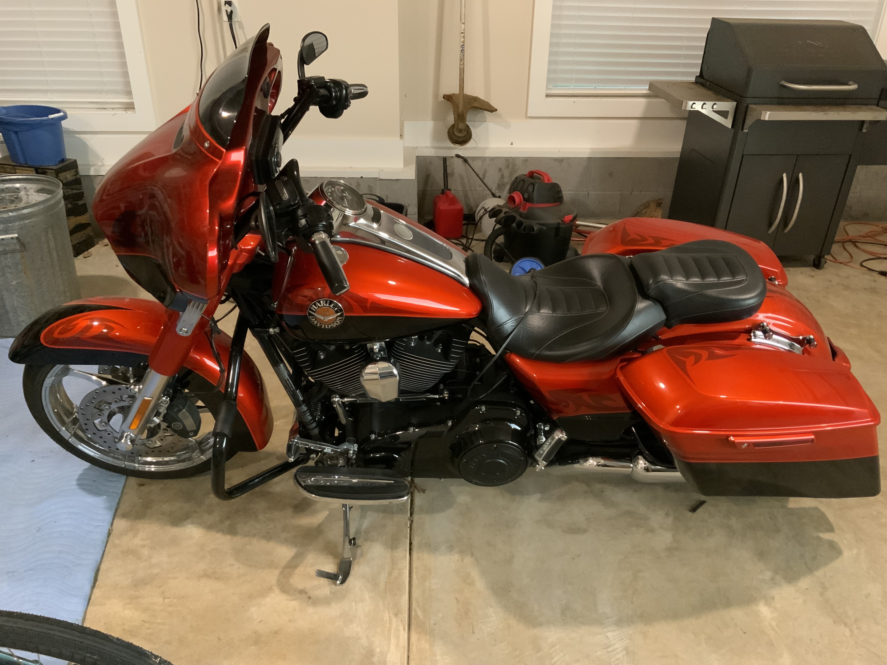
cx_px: 444
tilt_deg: -30.3
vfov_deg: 48.2
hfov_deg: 61.7
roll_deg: -2.5
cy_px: 332
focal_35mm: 29
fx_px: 743
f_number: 1.8
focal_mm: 3
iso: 500
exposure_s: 1/30
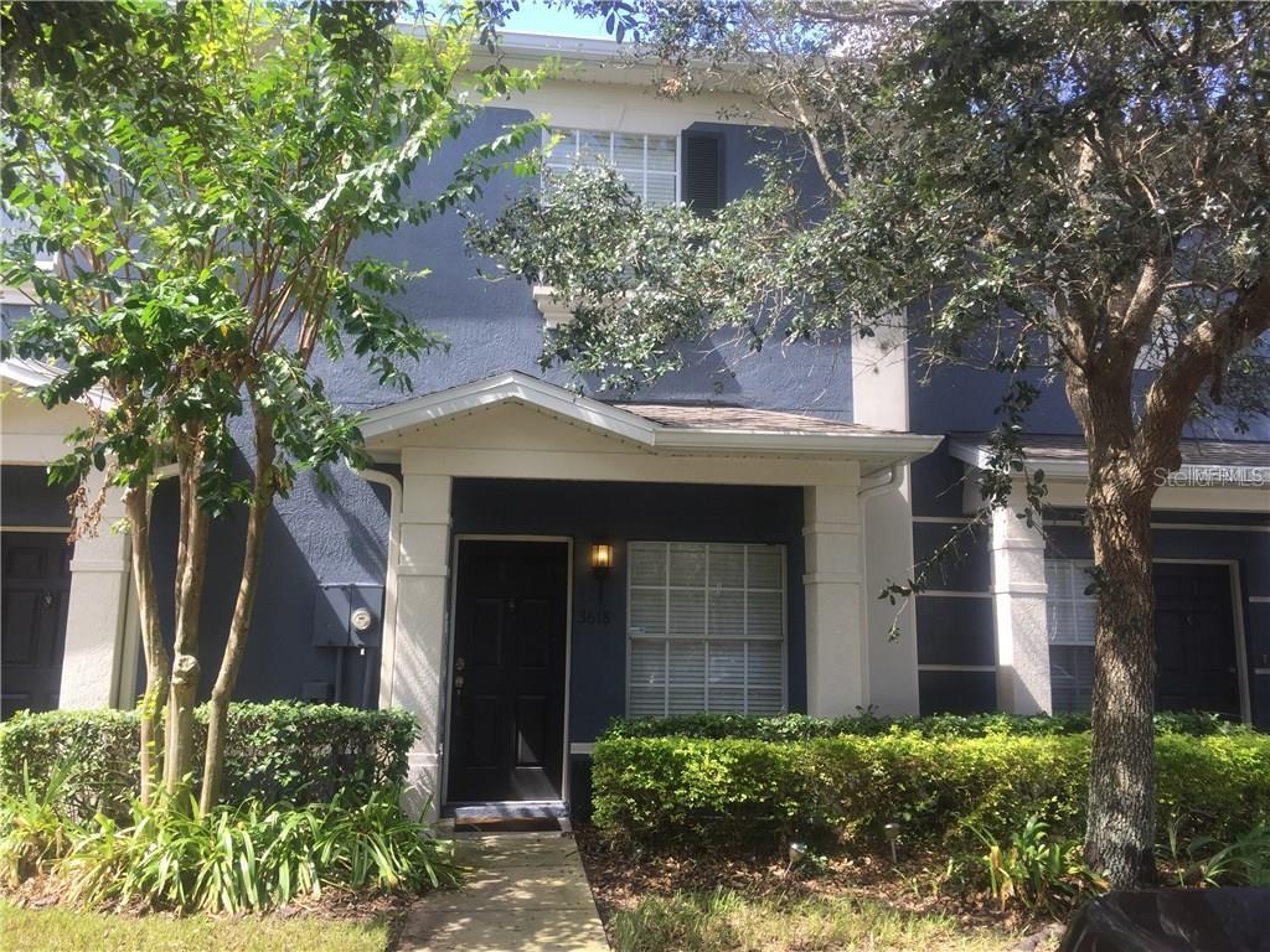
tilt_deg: +7.6
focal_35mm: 29
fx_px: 1064
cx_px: 635
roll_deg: -2.1
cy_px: 476
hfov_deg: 61.7
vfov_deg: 48.2
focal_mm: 4.15
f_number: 2.2
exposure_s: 1/297
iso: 32
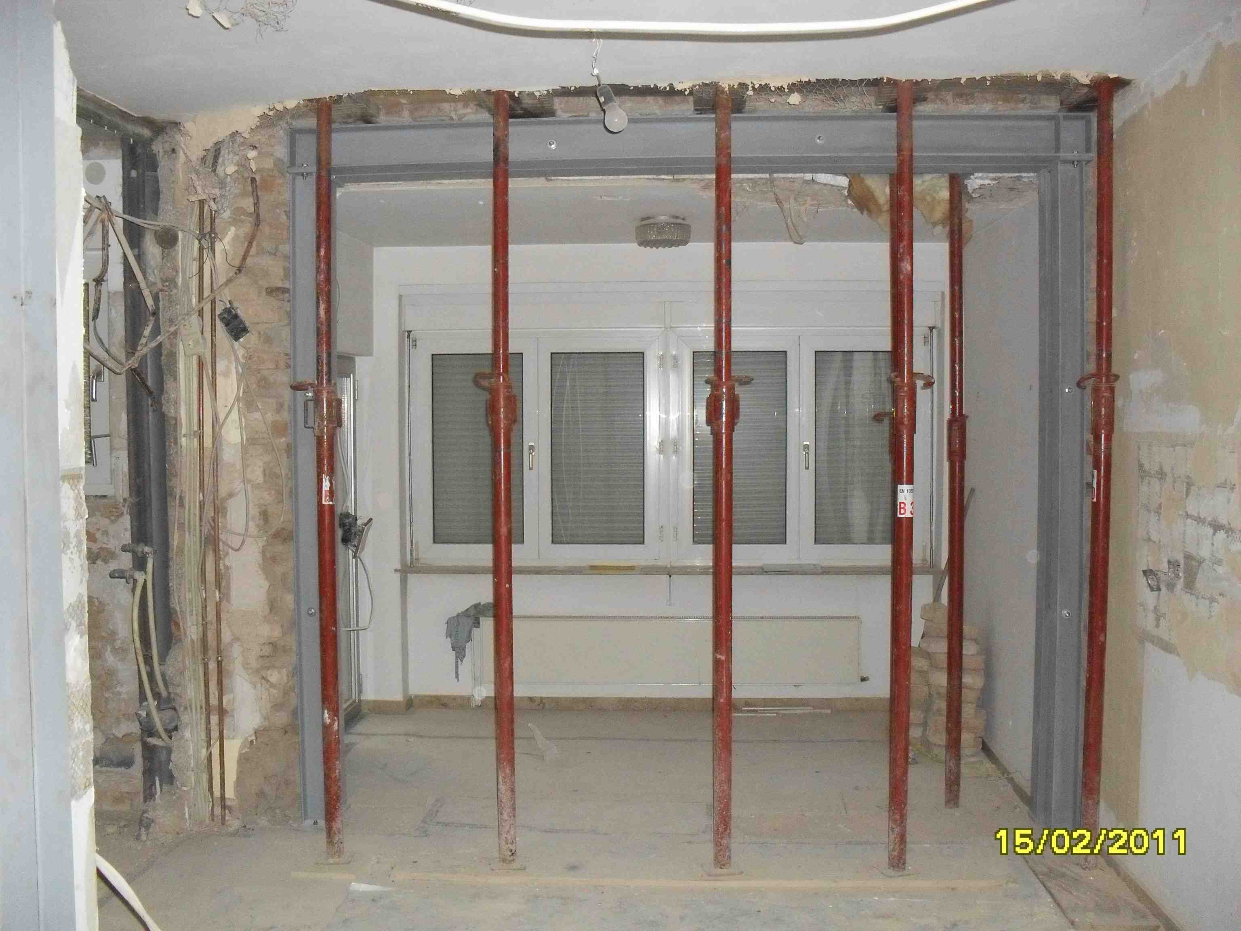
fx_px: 1255
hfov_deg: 52.6
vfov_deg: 40.7
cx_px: 620
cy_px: 466
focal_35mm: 35
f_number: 3.2
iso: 400
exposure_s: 1/45
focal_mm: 6.3
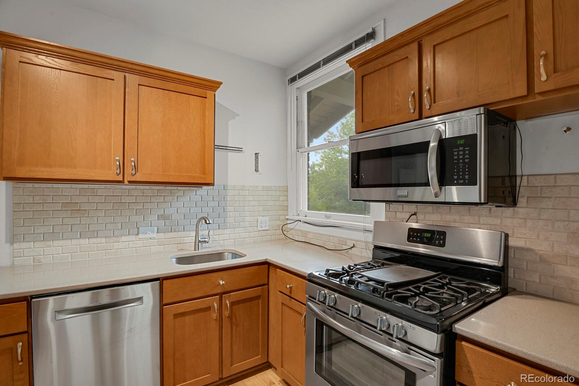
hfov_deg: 93.3
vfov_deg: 70.4
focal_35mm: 17
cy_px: 193
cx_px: 290
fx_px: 273
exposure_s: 1.6
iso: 250
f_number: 8
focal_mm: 17
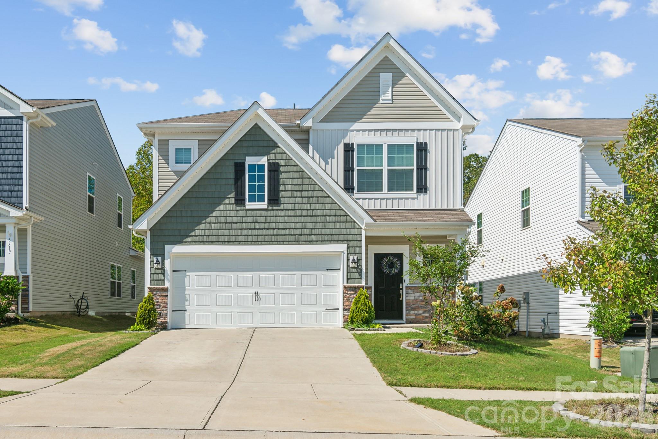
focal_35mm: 30
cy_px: 220
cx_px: 329
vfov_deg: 43.6
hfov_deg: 61.9
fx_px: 548
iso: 100
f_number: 5.6
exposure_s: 1/320
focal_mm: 20
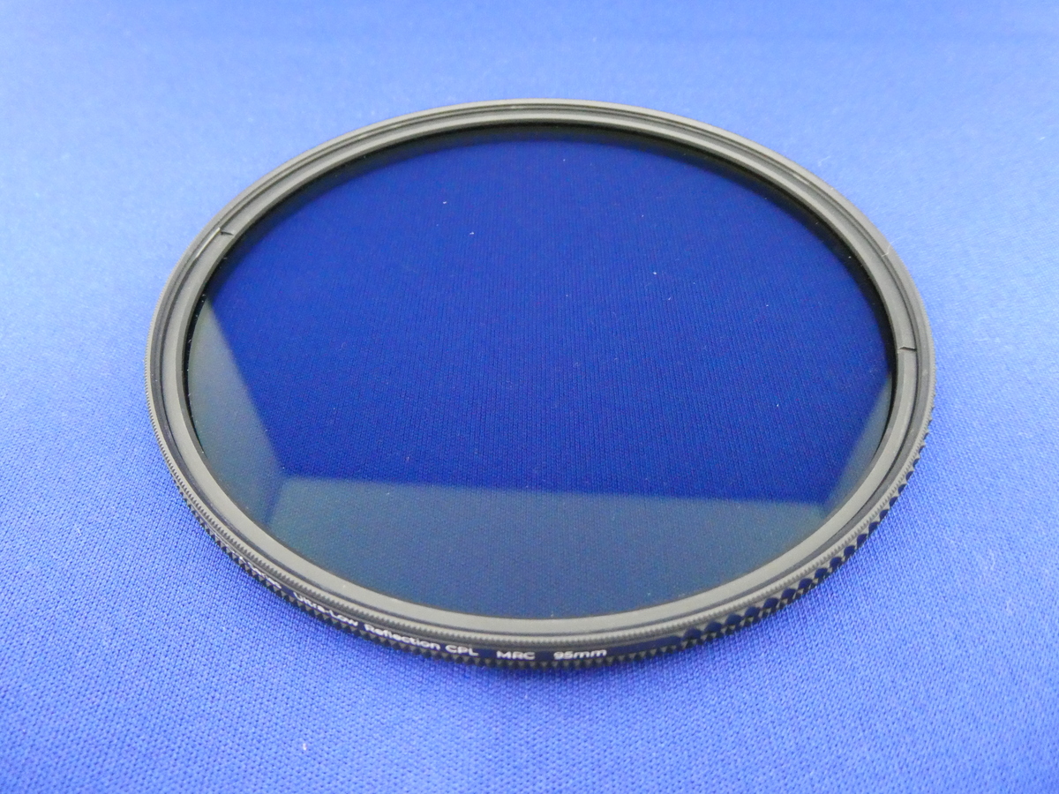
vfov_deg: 56.8
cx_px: 530
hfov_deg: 71.6
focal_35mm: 24
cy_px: 397
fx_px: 734
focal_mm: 4.3
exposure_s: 1/25
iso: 1600
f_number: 3.3
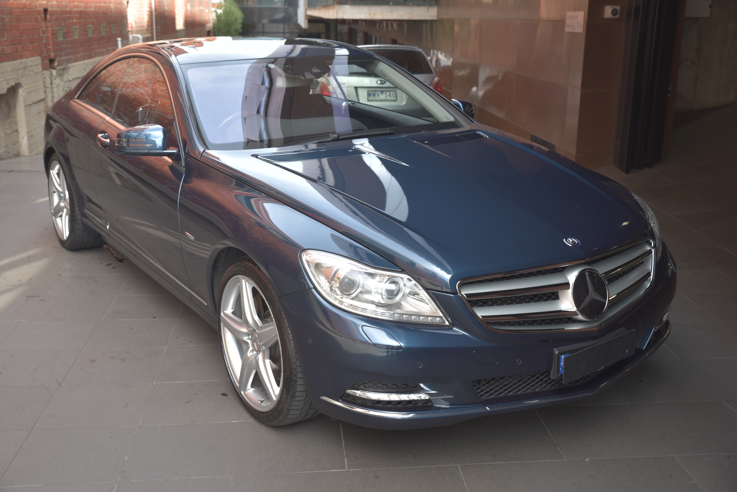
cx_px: 368
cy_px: 246
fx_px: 819
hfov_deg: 48.4
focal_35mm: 40
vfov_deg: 33.4
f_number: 4
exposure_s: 1/50
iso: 64
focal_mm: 40
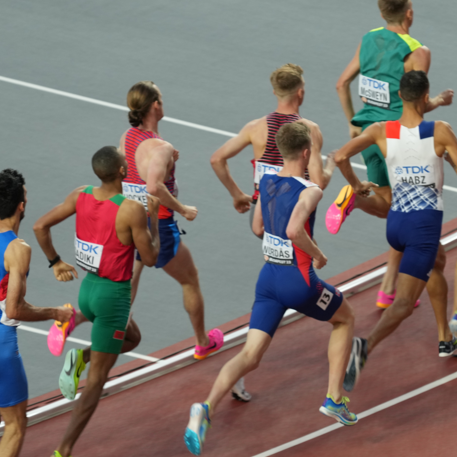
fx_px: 10246
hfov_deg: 2.6
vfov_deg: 2.6
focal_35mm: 686
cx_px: 376
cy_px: 196
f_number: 6.3
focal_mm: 400
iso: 1000
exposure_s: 1/400
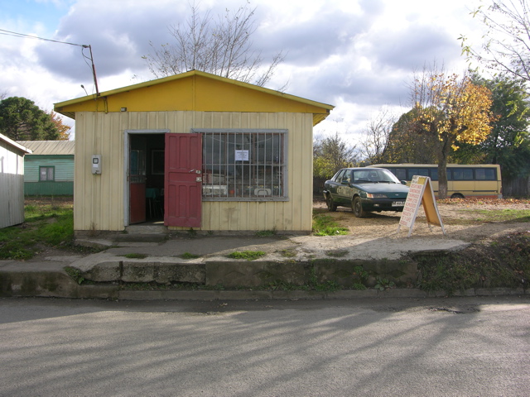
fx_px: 536
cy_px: 198
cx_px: 265
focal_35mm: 35
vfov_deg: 40.7
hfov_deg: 52.6
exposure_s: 1/130
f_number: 5
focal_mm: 8.9
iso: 50
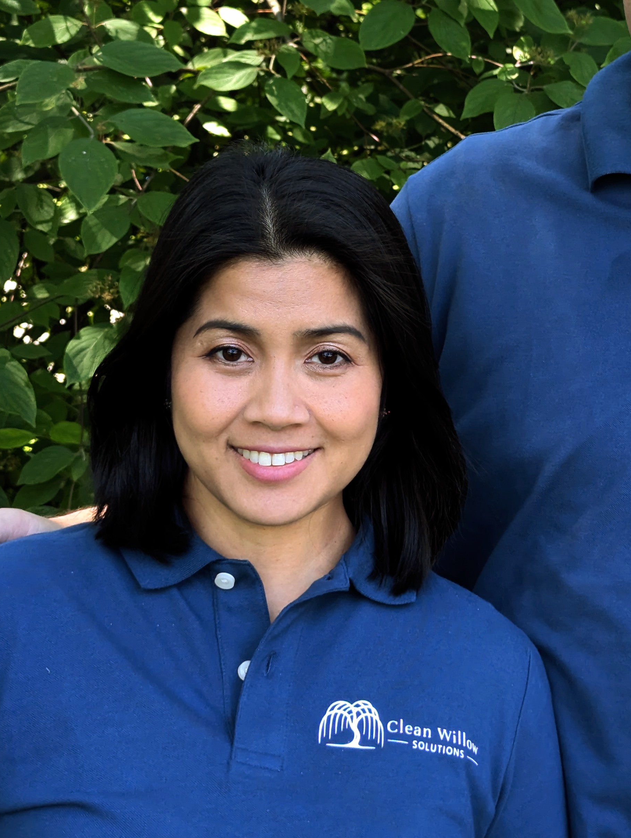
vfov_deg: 24.0
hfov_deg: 18.1
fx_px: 1964
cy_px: 280
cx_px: 485
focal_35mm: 81
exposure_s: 1/195
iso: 108
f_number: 1.85
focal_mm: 6.81
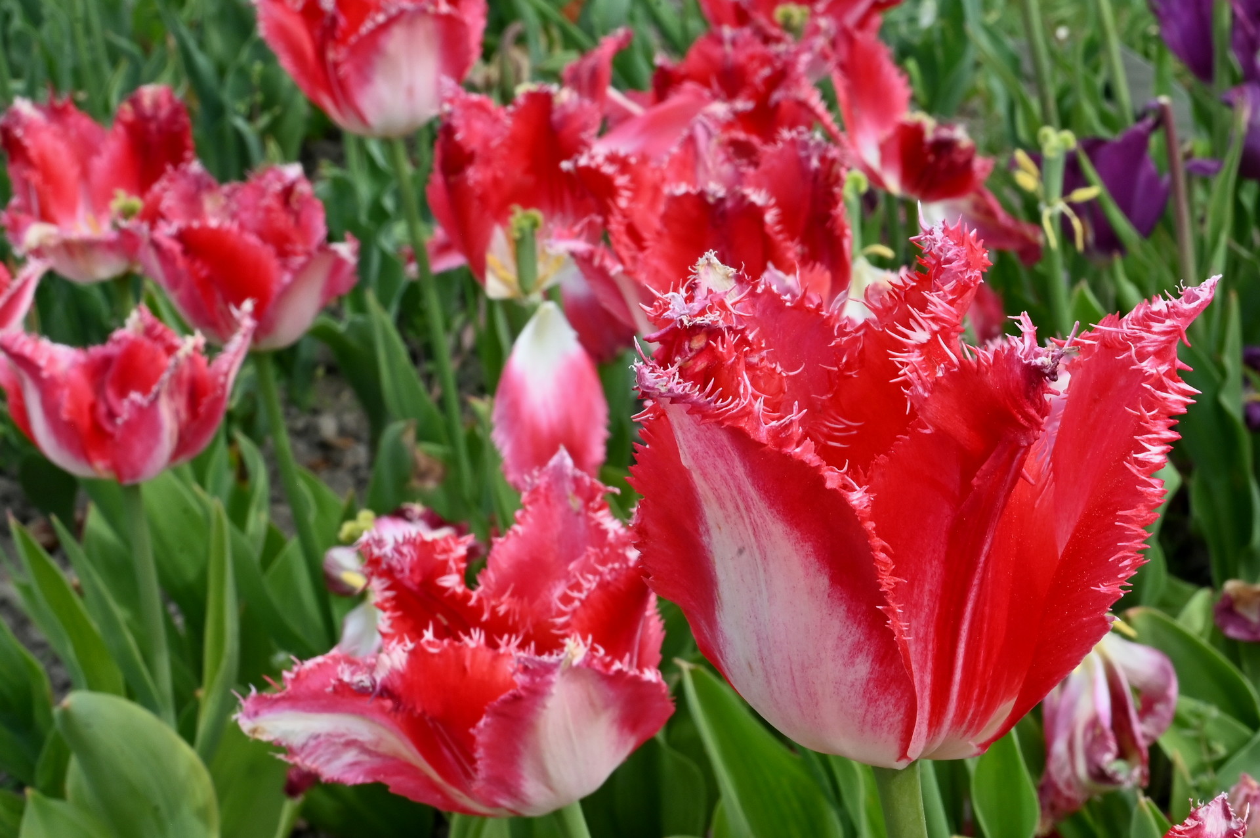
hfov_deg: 42.8
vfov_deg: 29.2
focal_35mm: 46
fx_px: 1609
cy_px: 419
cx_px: 630
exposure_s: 1/60
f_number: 22
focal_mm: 46
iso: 640
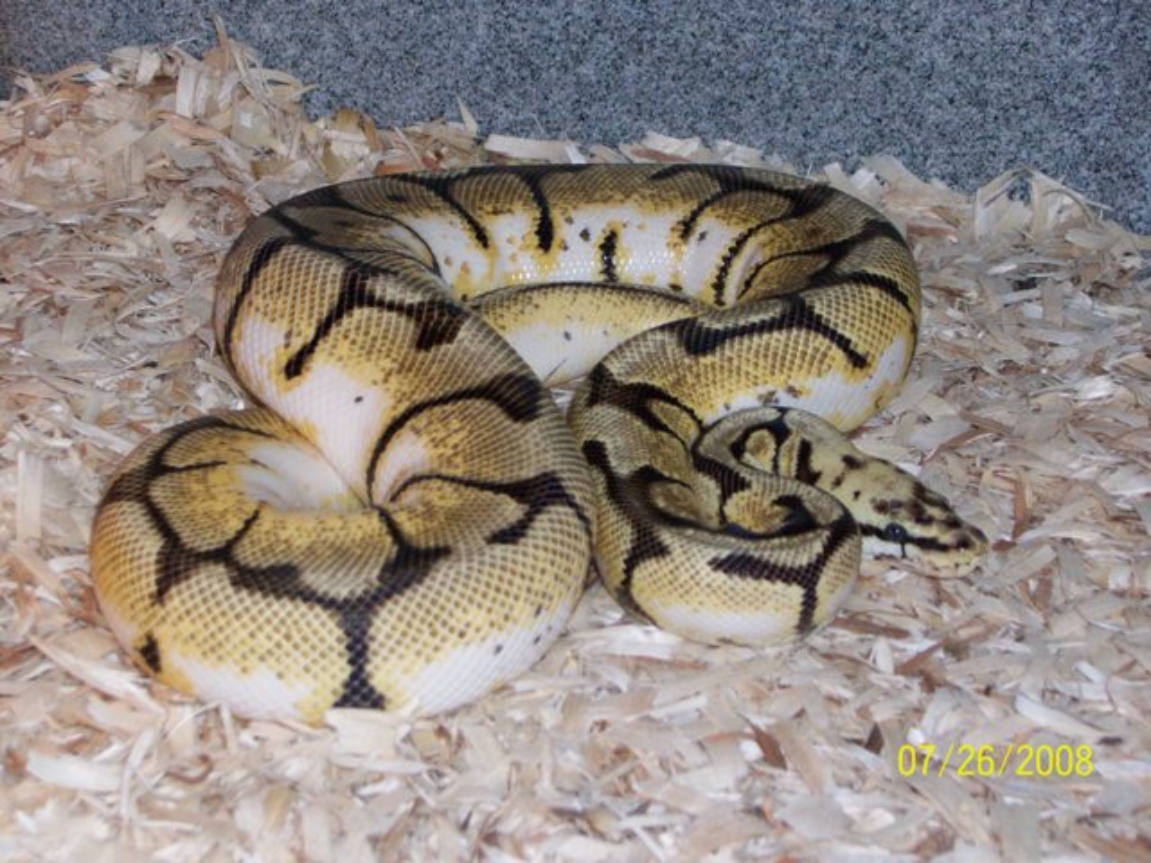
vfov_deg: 18.0
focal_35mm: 82
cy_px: 432
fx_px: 2727
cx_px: 576
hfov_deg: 23.8
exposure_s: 1/83.1
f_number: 4.6
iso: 160
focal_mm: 13.7
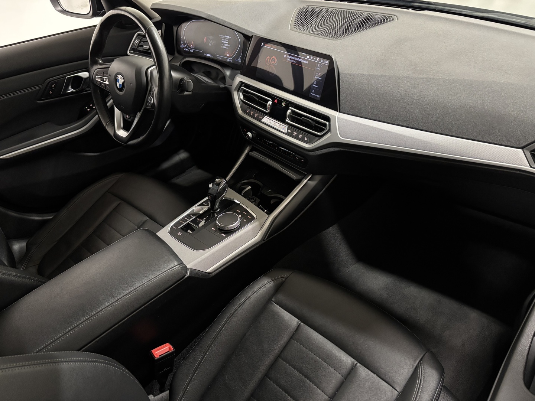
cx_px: 268
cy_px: 200
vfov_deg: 53.1
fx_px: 402
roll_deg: +5.2
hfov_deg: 67.3
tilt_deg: -37.7
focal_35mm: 26
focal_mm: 5.96
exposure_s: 1/29
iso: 800
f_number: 1.6
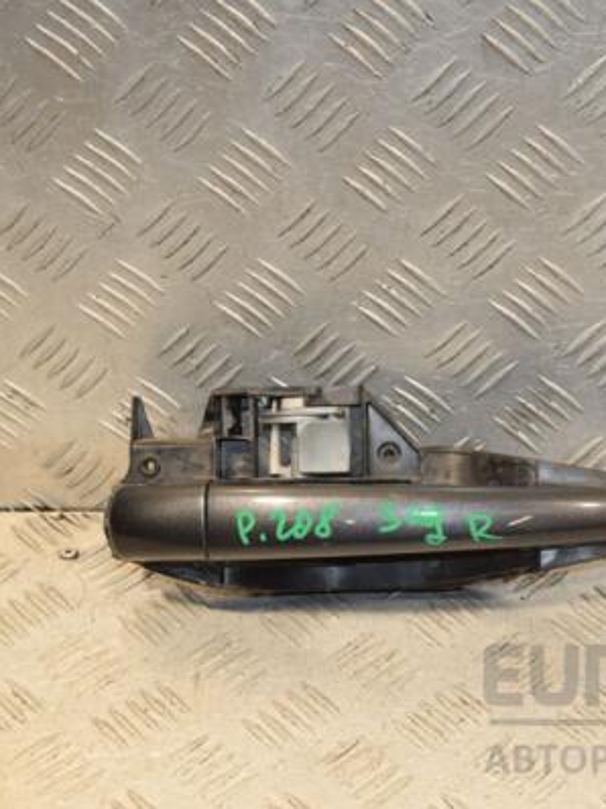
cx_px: 445
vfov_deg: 22.5
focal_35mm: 87
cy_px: 404
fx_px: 2033
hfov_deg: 16.9
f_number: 6.3
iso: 800
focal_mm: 40
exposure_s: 1/200
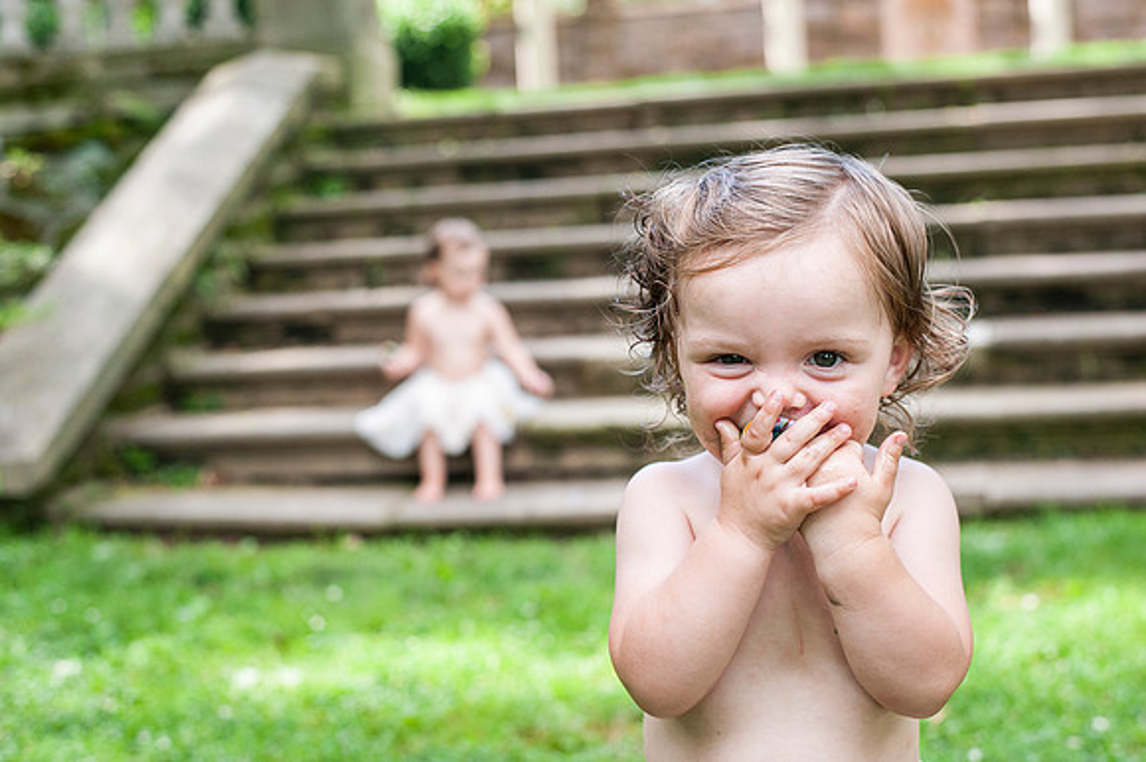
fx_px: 1591
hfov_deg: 39.6
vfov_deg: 27.0
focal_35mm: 50
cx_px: 573
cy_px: 381
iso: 800
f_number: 4
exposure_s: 1/1000
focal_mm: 50
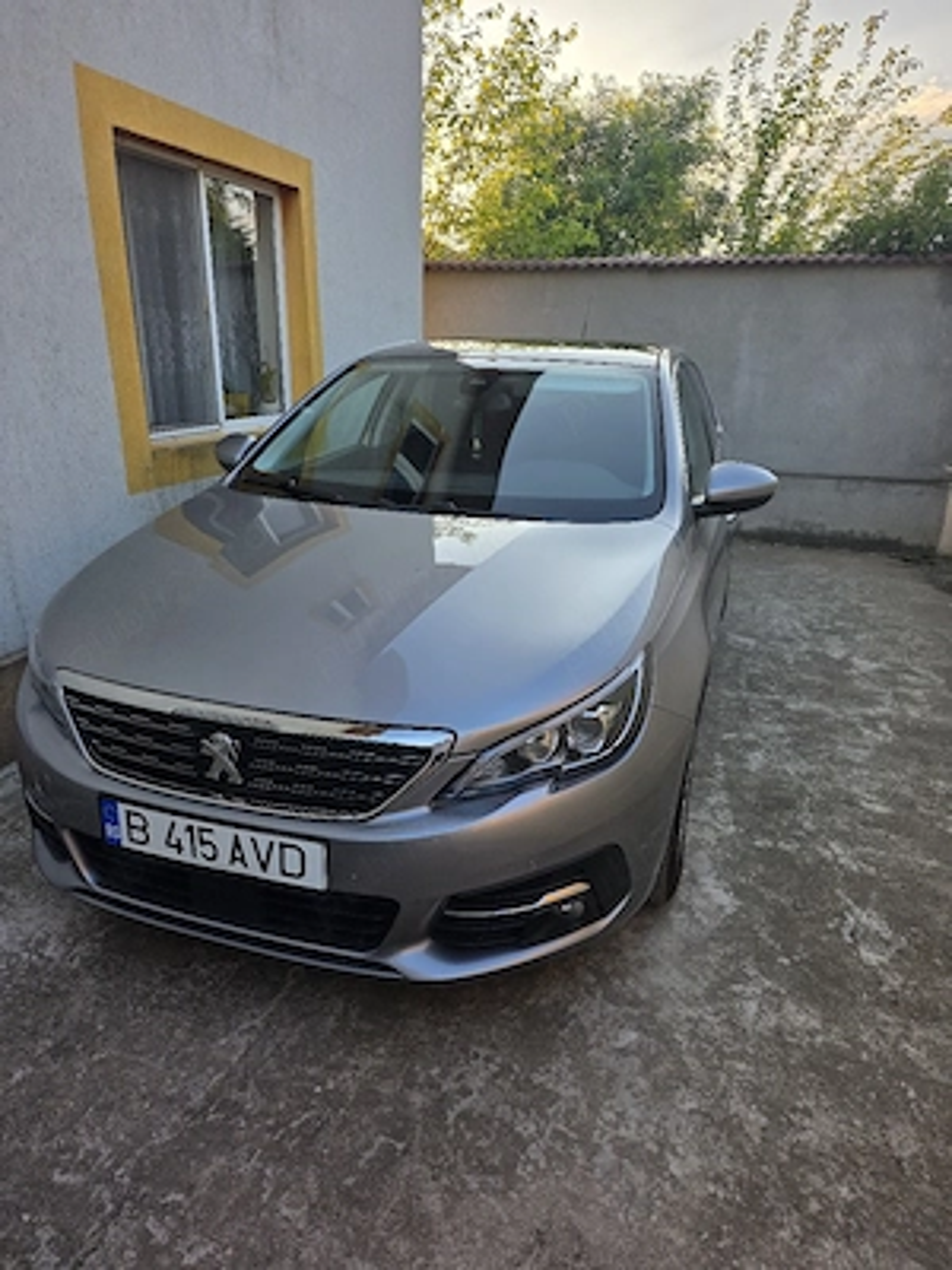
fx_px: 843
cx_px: 476
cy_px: 635
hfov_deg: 58.9
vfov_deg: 73.9
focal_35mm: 23
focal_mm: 6.25
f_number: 1.7
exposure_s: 1/370
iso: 32
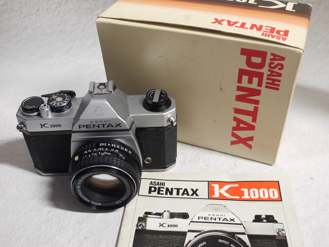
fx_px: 342
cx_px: 164
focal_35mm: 36
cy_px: 124
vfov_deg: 39.7
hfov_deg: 51.4
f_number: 4.5
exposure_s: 1/20
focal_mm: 18
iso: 800
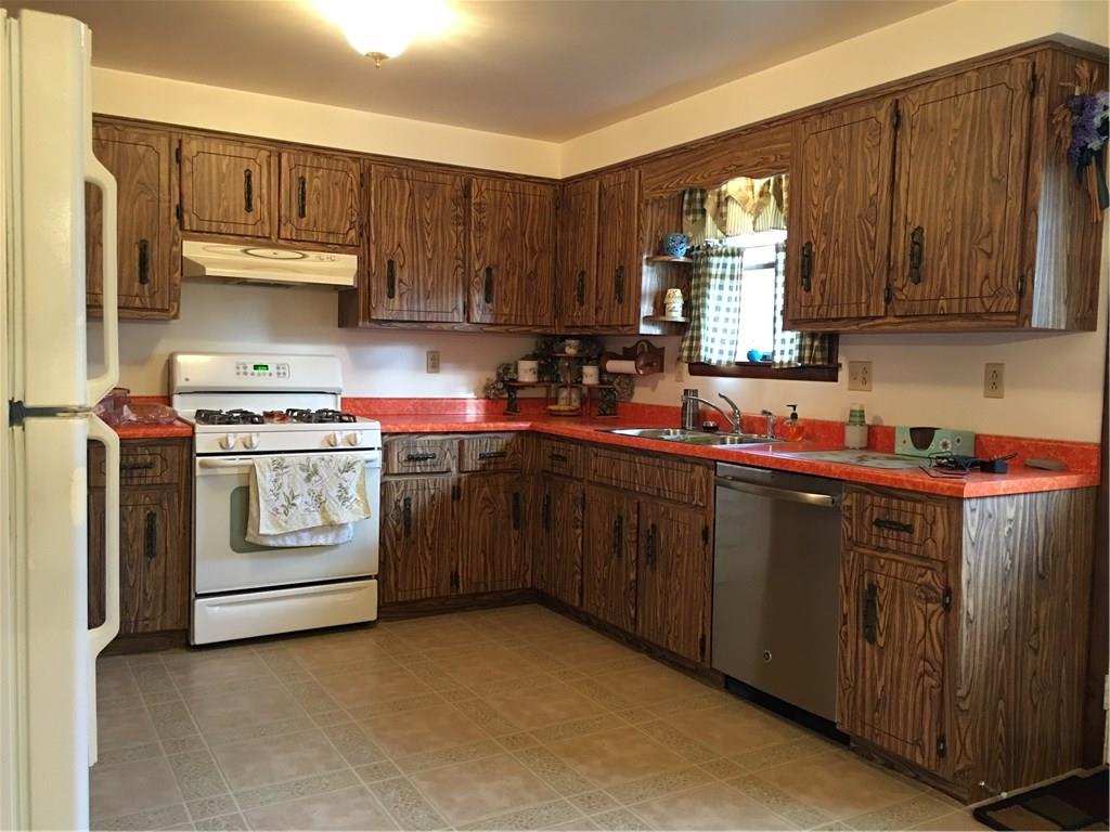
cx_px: 555
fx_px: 930
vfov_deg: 48.2
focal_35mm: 29
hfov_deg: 61.7
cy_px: 416
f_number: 2.2
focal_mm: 4.15
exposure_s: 1/15
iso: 100
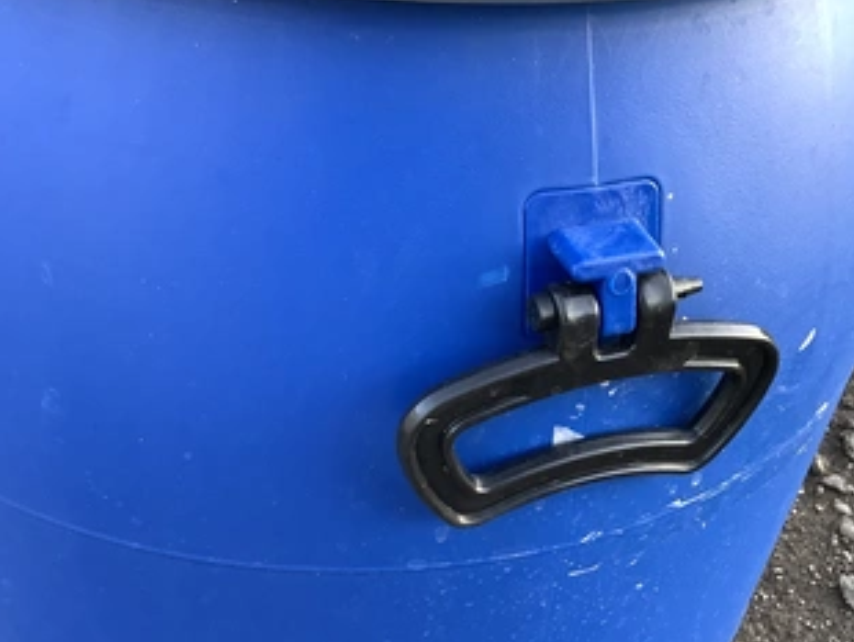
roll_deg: -5.0
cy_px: 339
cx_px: 504
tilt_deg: -42.1
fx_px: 988
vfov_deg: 36.0
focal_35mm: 40
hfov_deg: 46.6
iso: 125
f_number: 2.4
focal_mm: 3.3
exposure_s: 1/60
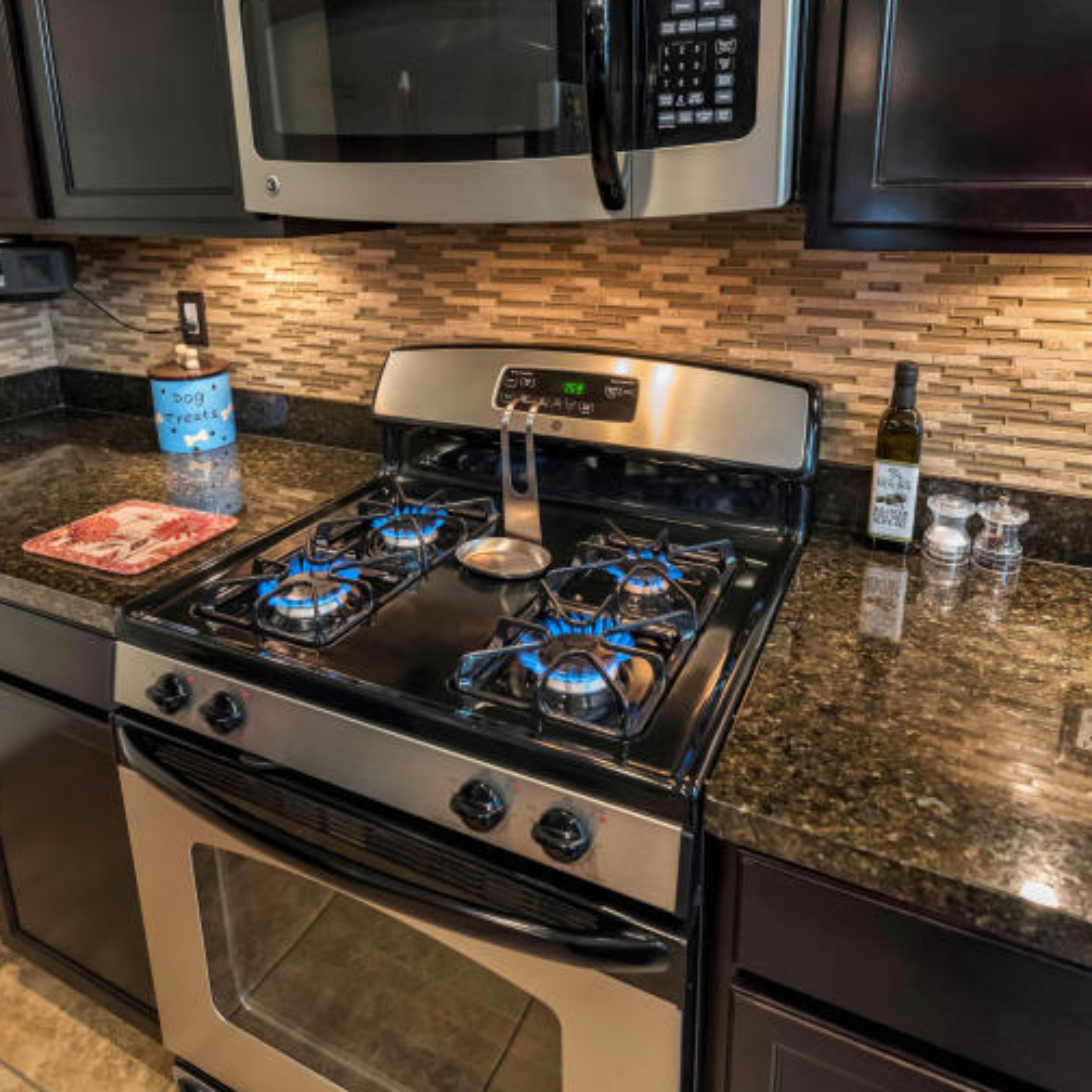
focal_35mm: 22
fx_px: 785
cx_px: 542
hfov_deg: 69.6
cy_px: 385
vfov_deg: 68.1
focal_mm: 17
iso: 2500
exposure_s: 1/50
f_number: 4.5
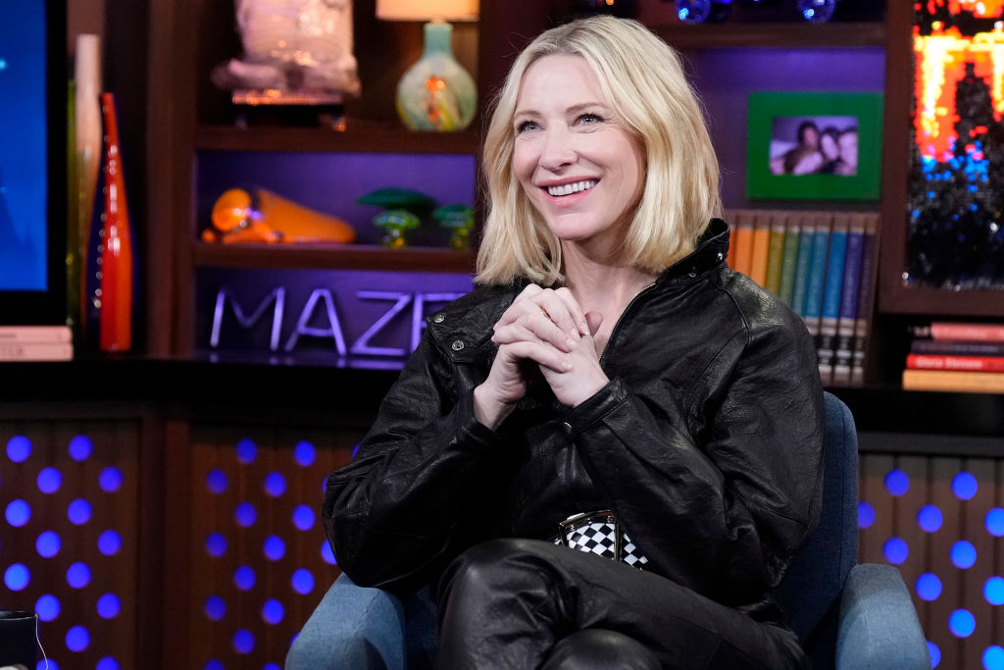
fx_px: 2929
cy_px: 335
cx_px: 502
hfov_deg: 19.5
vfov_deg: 13.0
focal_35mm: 105
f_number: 2.8
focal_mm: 70
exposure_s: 1/160
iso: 3200
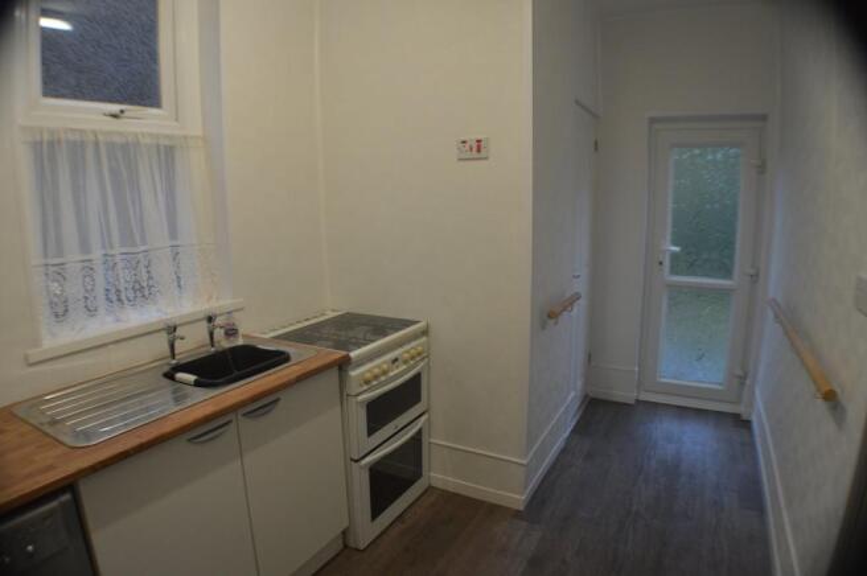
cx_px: 434
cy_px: 288
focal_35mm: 27
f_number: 3.5
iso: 450
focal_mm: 18
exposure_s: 1/60
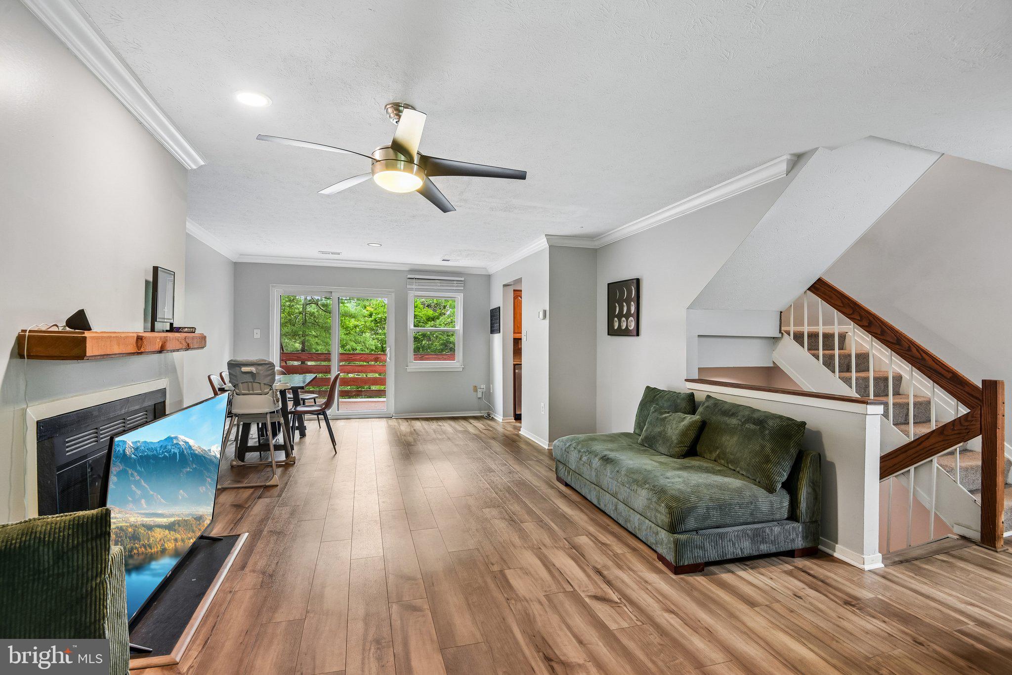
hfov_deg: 96.7
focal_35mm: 16
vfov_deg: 73.7
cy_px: 338
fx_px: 450
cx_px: 506
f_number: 8
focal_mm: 16
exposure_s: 1/8
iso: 400
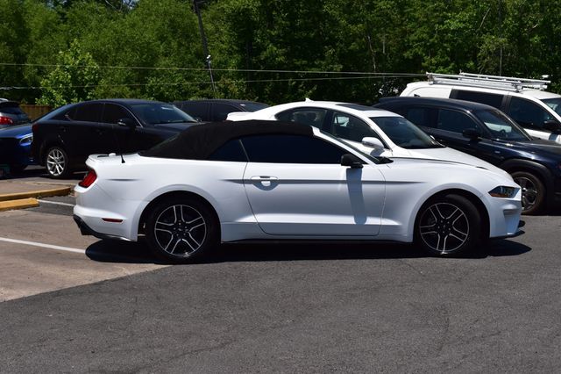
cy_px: 187
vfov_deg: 23.8
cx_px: 280
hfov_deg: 35.1
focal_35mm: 57
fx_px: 888
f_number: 11
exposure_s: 1/500
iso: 200
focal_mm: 38
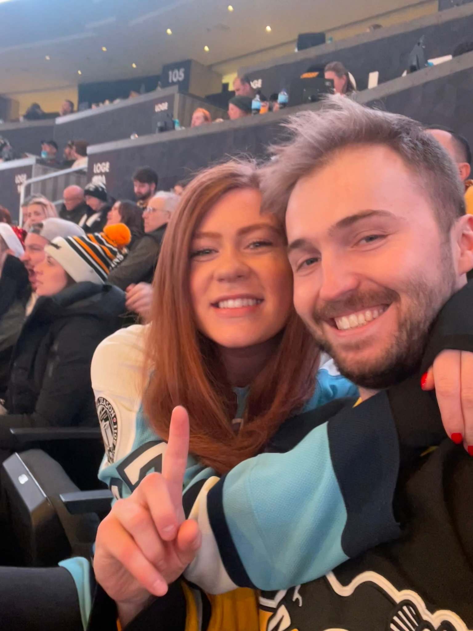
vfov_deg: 60.0
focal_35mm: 30
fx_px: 547
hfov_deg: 46.8
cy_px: 316
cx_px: 236
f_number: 2.2
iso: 640
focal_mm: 2.71
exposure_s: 1/24
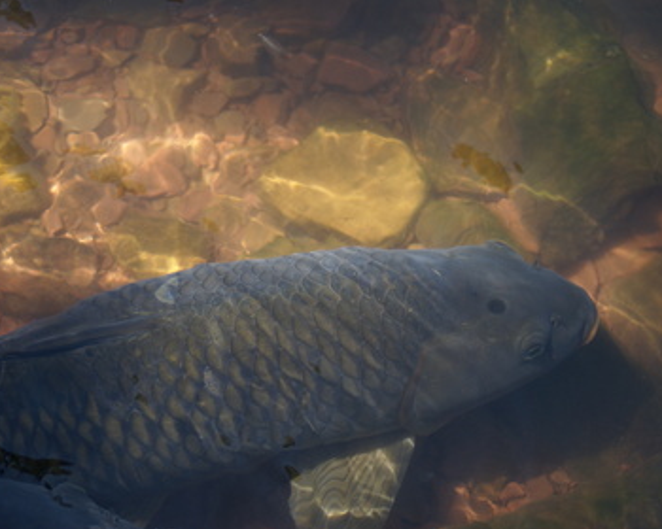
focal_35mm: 128
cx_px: 377
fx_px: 2499
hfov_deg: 15.1
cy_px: 265
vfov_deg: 12.1
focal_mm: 75
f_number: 4.5
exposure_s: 1/250
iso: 125
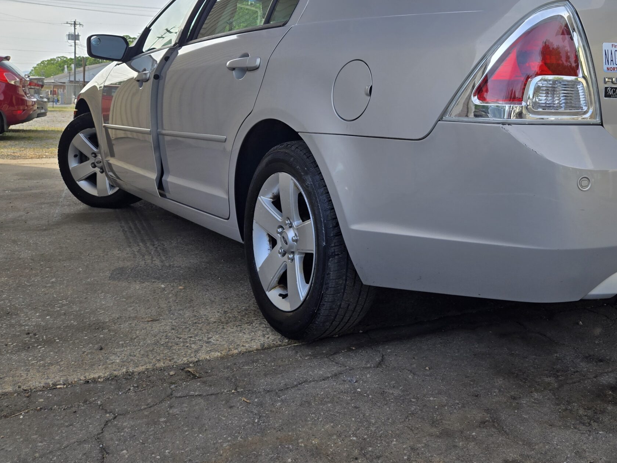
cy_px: 132
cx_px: 452
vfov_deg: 39.9
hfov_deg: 50.7
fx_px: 624
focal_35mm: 35
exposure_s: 1/1142
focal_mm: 5.4
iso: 25
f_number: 1.8
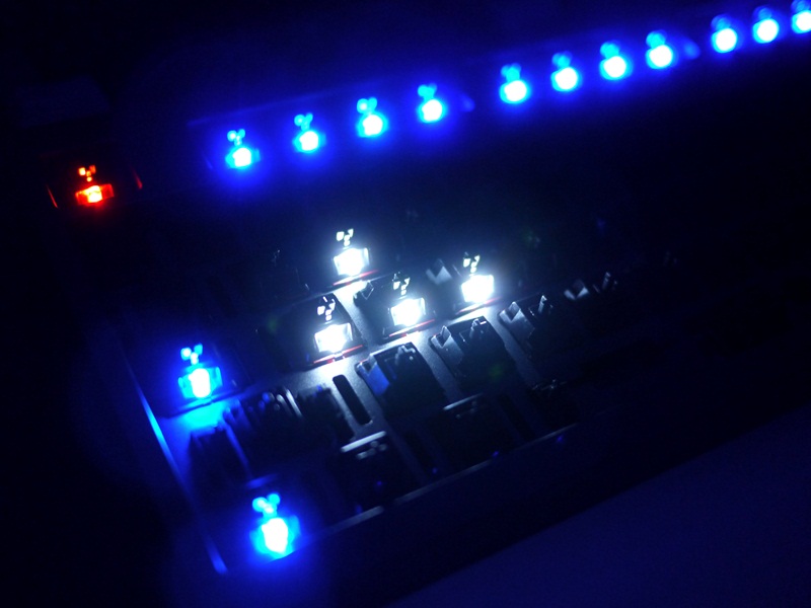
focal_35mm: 40
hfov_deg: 46.8
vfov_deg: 36.0
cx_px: 406
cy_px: 304
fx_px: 937
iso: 800
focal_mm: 20
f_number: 1.7
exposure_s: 1/40
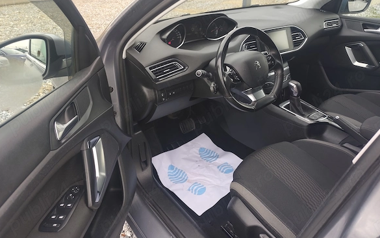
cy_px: 108
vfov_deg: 49.2
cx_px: 186
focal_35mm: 25
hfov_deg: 72.5
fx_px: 259
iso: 250
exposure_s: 1/100
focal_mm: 6.19
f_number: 1.65
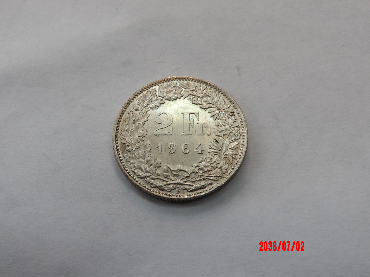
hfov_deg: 44.8
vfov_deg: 34.3
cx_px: 185
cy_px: 138
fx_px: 449
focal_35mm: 42
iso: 100
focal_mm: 7.6
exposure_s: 1/30
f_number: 4.9
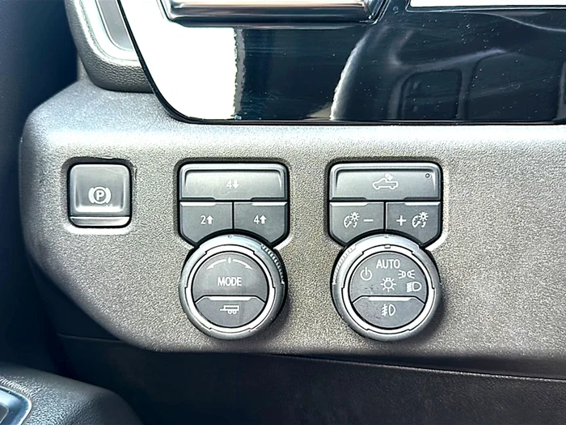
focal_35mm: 30
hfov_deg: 60.0
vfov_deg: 46.8
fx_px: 491
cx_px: 283
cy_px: 212
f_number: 1.78
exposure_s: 1/84
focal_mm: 6.86
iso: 100
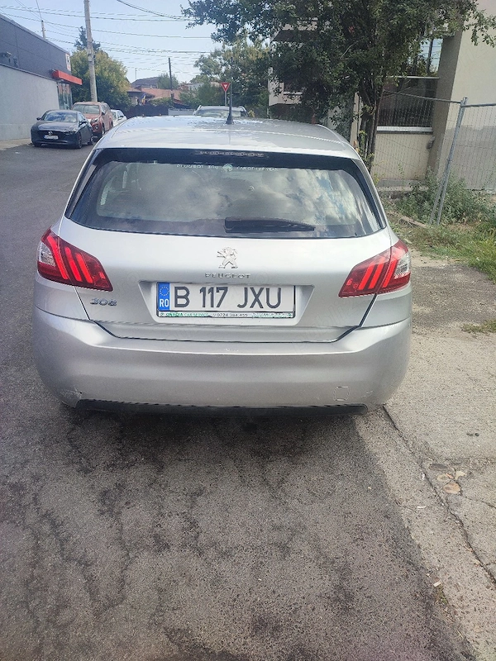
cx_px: 248
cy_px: 330
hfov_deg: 54.9
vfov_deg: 69.4
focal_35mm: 25
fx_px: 478
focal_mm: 6.04
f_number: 1.9
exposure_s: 1/333
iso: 50
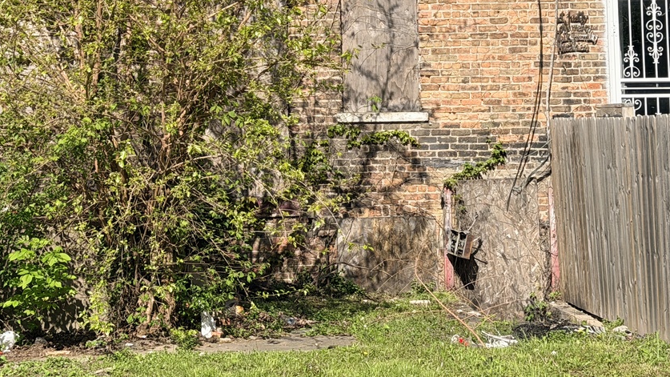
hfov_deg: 23.6
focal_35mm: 90
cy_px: -37
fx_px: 1599
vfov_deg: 13.2
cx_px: 235
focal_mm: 6.76
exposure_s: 1/4329
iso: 64
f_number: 1.78
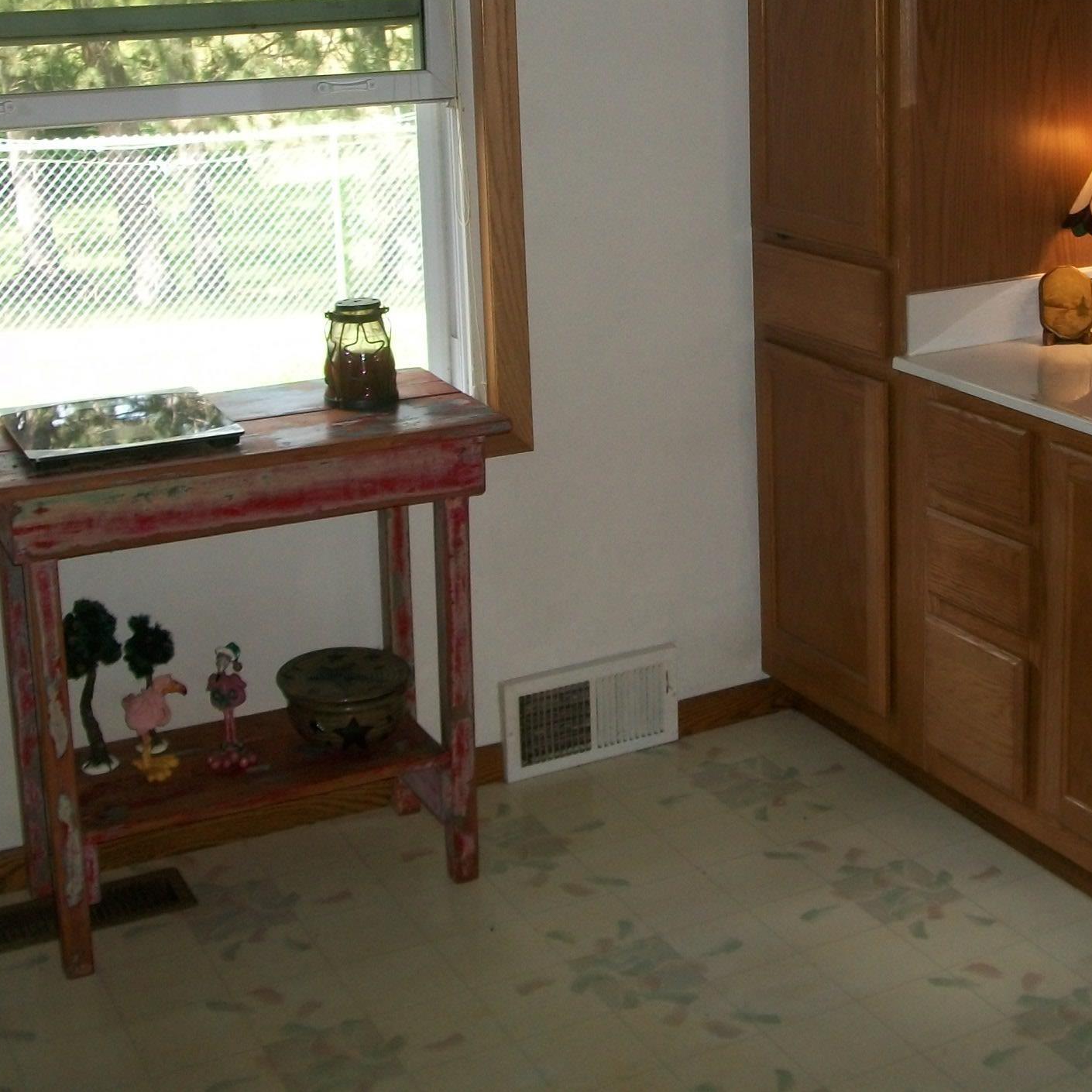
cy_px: 341
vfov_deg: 32.4
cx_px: 756
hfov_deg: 32.4
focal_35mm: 52
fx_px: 1856
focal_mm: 5.7
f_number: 2.9
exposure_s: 1/60
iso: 80
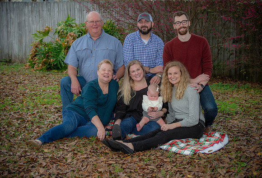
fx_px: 560
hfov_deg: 26.3
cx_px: 132
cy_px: 83
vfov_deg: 18.1
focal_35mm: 76
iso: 160
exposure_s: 1/200
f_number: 5.6
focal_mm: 70
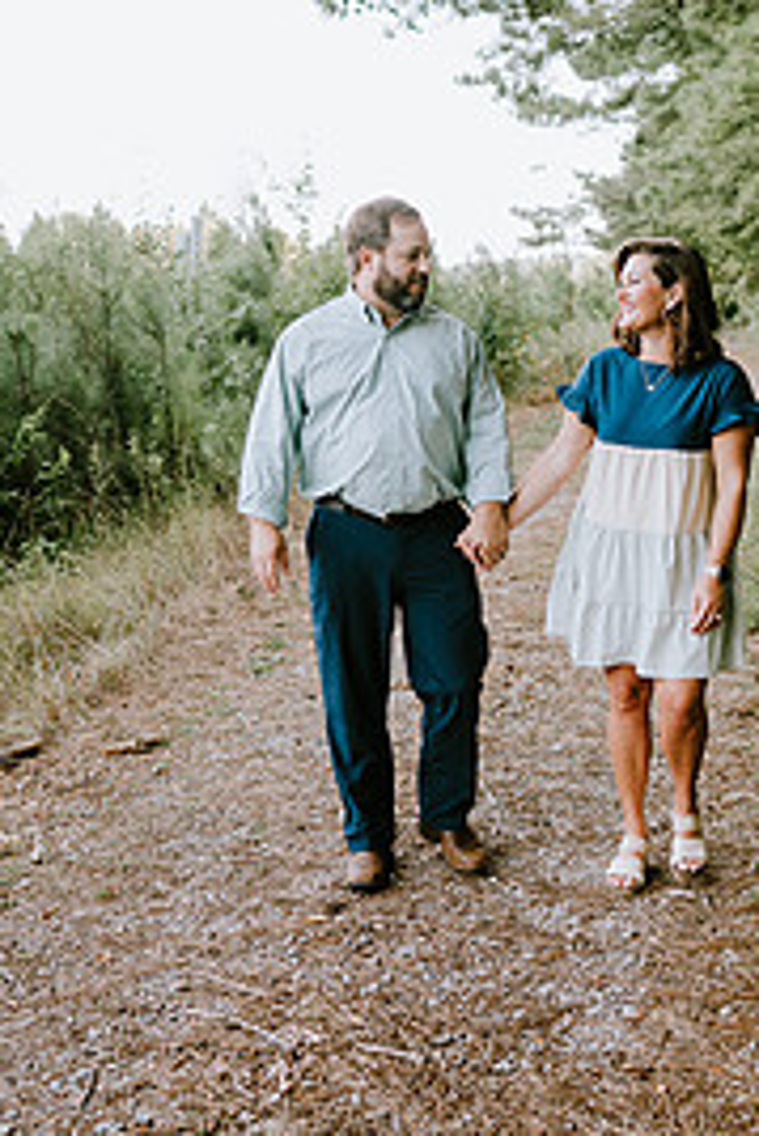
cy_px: 507
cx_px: 517
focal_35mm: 52
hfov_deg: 25.9
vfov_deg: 38.1
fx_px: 1642
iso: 320
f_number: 2.2
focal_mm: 24
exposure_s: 1/320
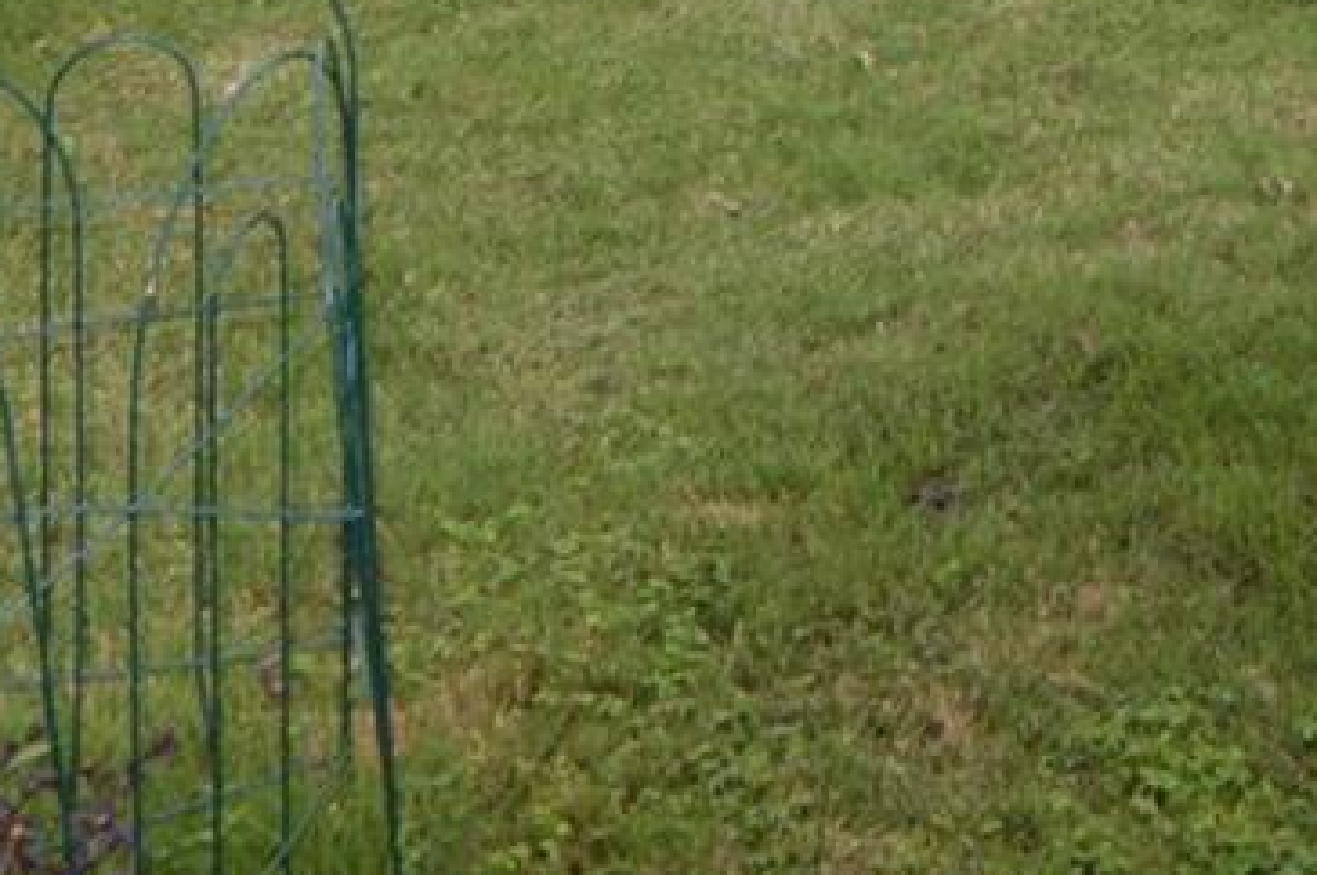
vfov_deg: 12.2
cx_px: 1505
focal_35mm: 93
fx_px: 3392
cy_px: -1123
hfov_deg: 20.8
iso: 100
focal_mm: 11
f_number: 5
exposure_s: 1/200
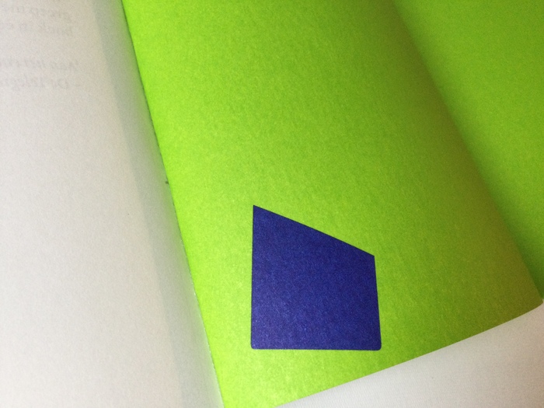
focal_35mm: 31
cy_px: 204
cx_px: 272
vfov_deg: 45.4
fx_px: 487
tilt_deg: -59.3
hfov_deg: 58.4
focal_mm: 3.3
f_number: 2.4
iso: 50
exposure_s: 1/33
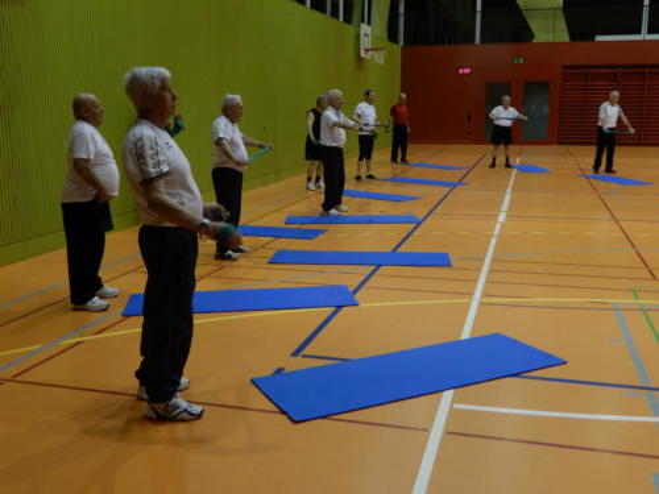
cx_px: 330
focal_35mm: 38
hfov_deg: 49.0
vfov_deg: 37.7
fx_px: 723
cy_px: 247
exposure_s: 1/30
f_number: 4.5
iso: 220
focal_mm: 6.8
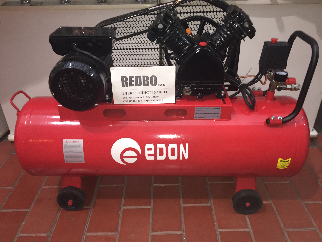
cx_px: 161
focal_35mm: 29
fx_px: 270
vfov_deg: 48.2
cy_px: 121
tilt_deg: -31.5
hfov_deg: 61.7
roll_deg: -0.1
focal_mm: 4.15
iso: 125
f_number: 2.2
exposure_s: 1/25
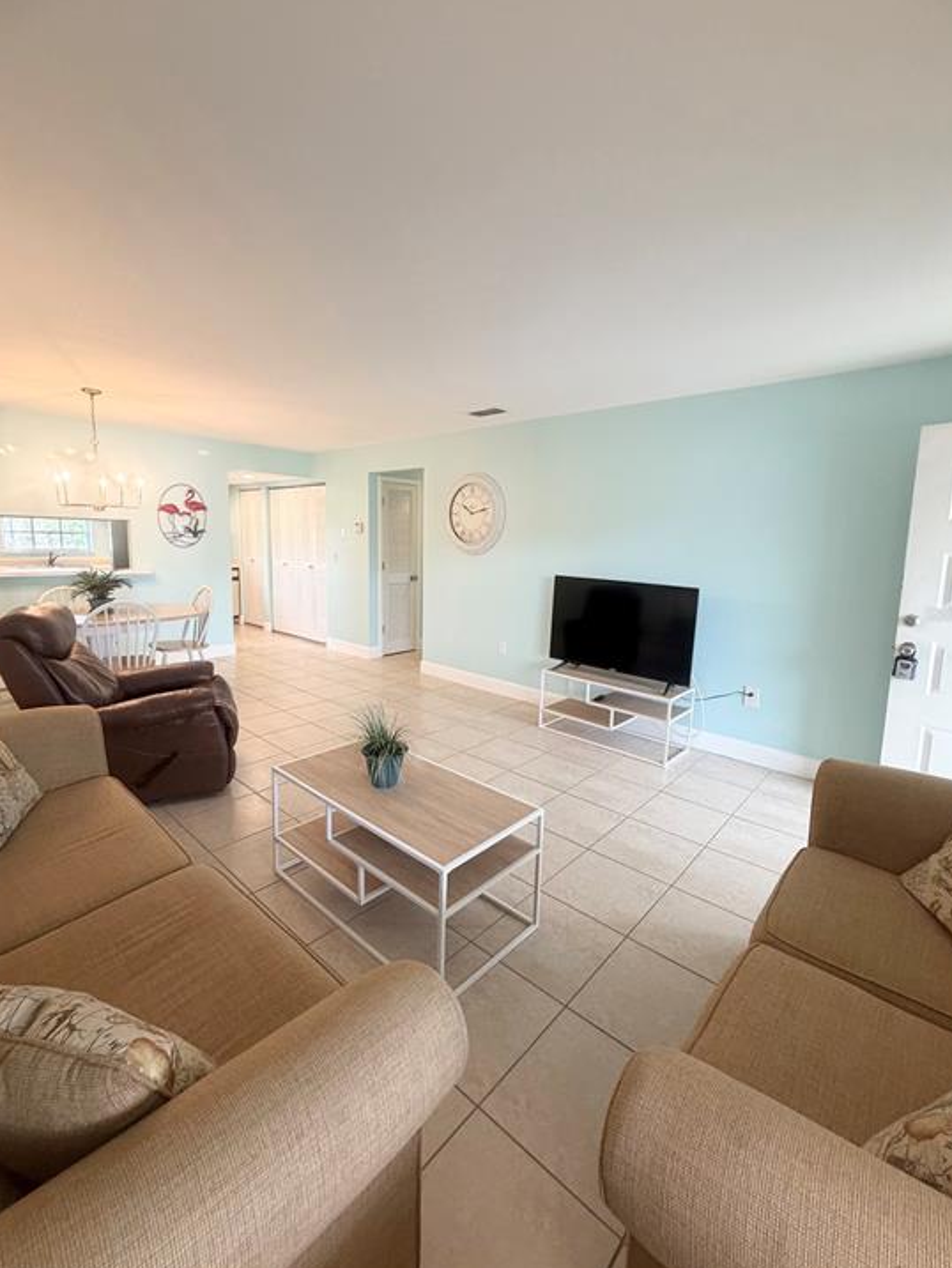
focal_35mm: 15
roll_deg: -1.7
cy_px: 614
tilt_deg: -6.7
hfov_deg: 81.7
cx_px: 495
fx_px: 550
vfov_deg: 98.1
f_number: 2.2
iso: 250
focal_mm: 2.22
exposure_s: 1/120
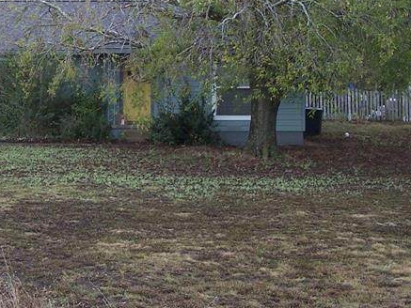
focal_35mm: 89
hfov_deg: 21.7
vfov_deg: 16.5
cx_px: 86
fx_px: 1057
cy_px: 53
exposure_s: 1/90
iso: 80
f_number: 2.8
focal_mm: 6.3
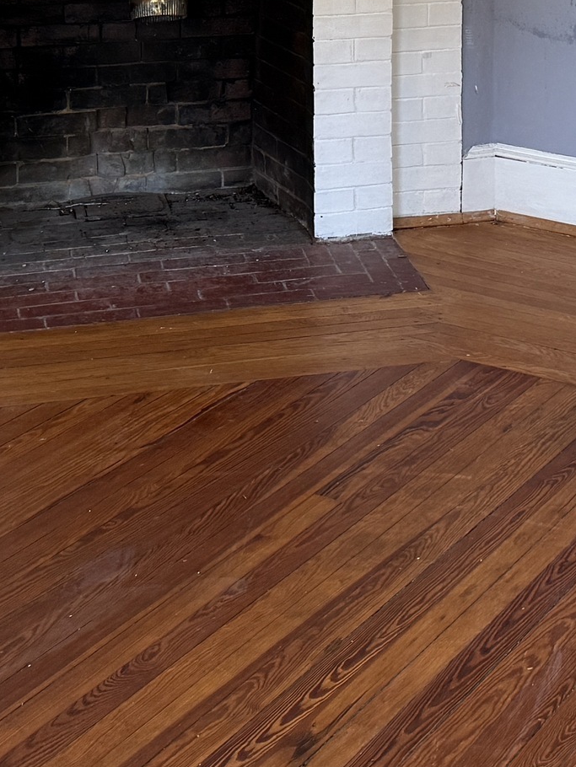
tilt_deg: -5.8
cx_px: 363
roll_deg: +0.7
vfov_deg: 22.2
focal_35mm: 81
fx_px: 1796
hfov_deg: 18.2
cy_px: -156
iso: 200
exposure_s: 1/81
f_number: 1.78
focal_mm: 6.76
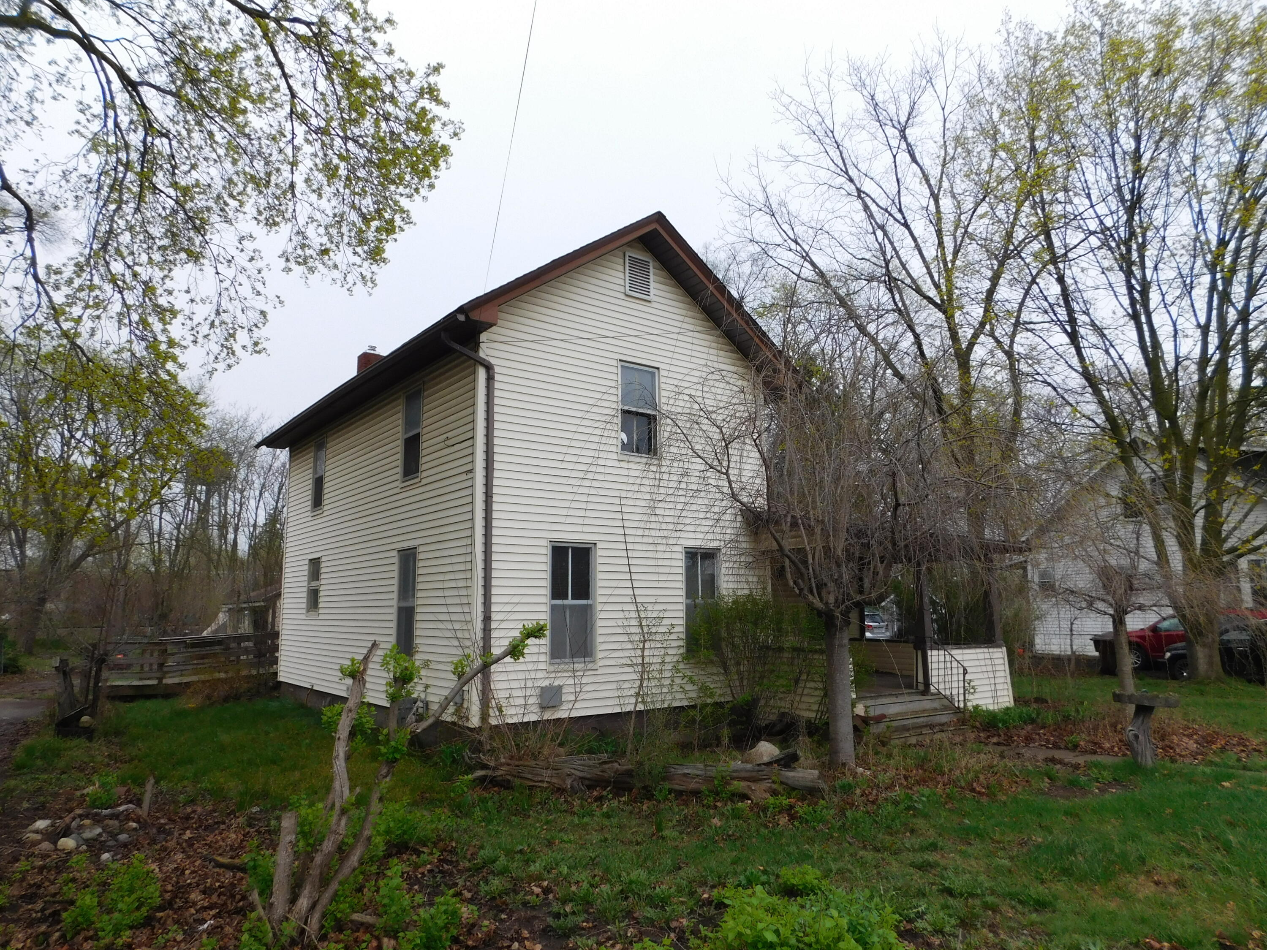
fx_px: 842
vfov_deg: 58.9
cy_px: 475
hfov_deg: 73.9
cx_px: 634
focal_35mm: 23
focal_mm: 4
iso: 125
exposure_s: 1/1250
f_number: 3
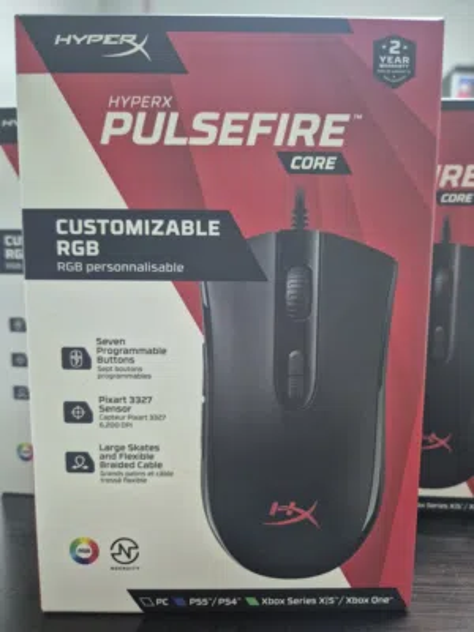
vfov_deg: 73.9
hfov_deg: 58.9
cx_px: 237
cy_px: 316
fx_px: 420
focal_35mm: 23
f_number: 1.8
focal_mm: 5.4
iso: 800
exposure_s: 1/100
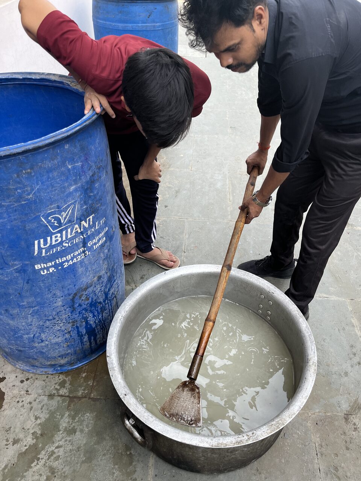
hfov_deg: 53.1
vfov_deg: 67.3
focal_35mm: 26
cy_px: 240
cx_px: 180
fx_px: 362
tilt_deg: -40.6
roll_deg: -2.4
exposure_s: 1/247
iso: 40
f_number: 1.6
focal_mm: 5.1
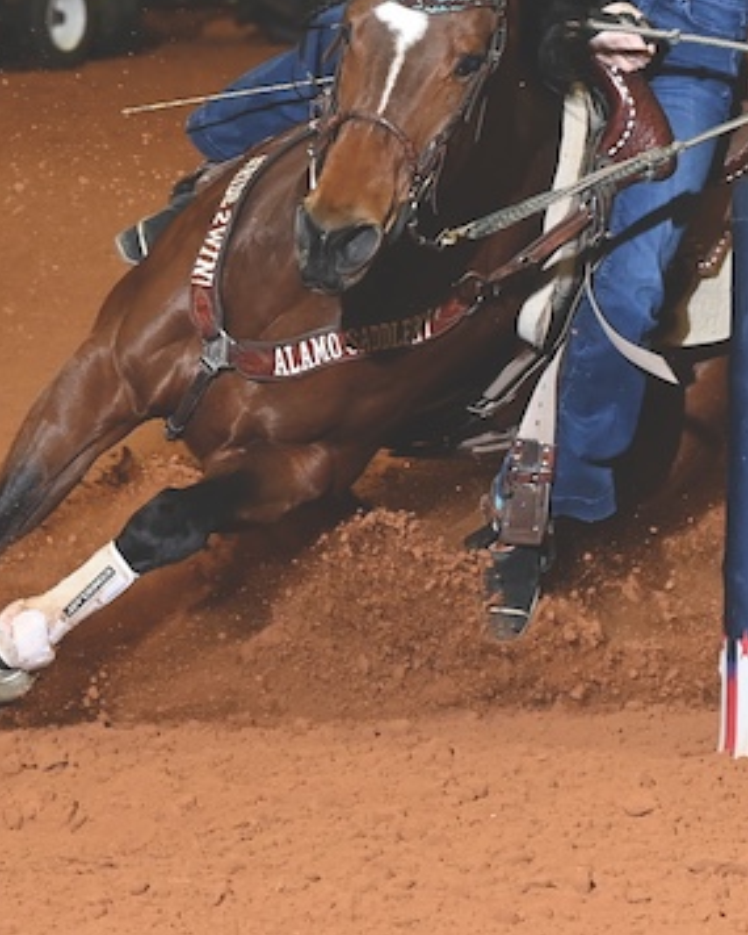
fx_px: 14218
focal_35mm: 514
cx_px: 459
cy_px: 183
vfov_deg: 3.8
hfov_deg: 3.0
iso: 2000
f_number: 5.6
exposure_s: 1/320
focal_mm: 130
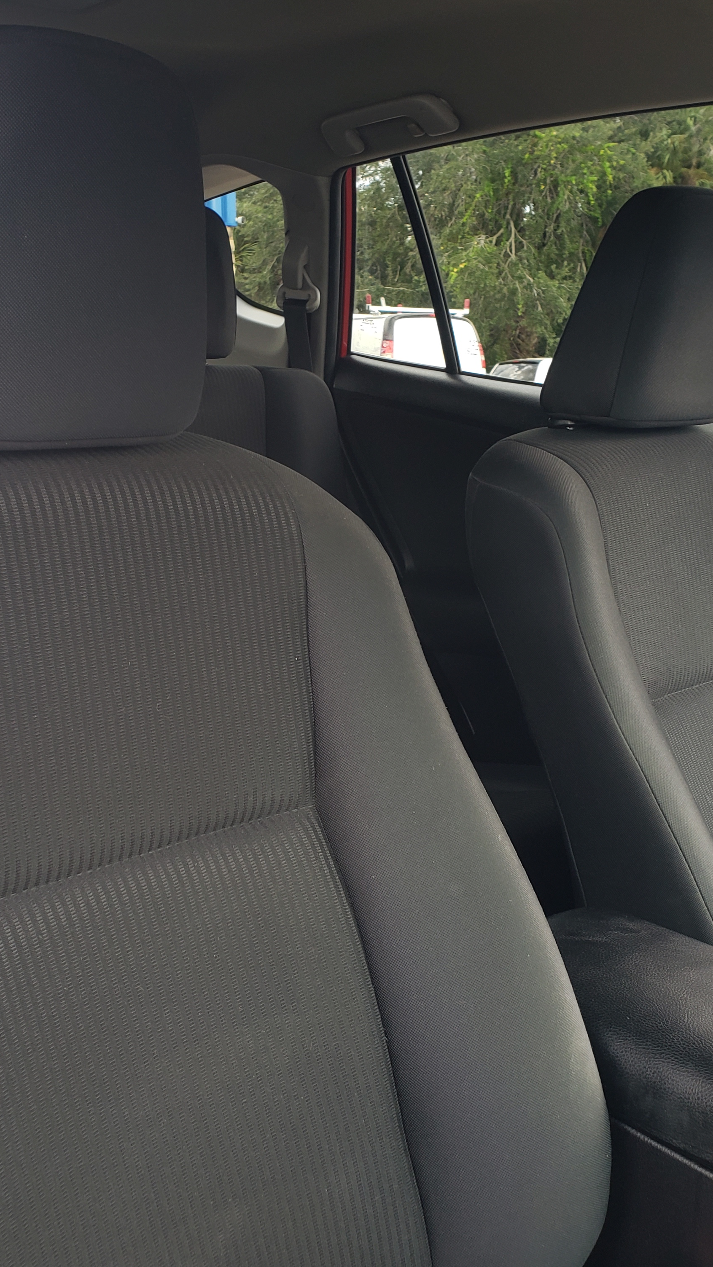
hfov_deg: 31.0
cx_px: 246
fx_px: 1277
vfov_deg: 52.8
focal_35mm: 38
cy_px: 634
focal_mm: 4.3
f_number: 2.4
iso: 64
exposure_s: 1/60
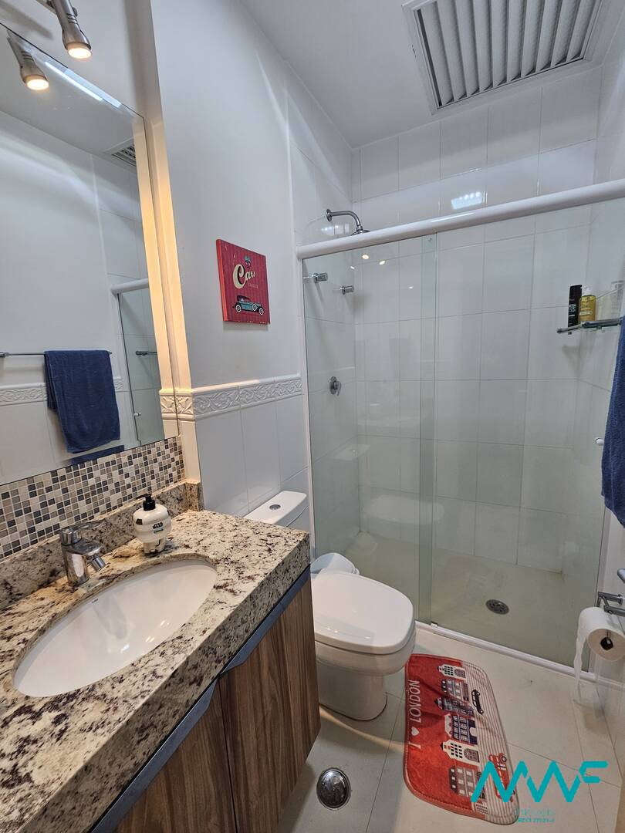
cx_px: 312
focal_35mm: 13
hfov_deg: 89.9
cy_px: 416
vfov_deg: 106.2
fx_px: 313
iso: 80
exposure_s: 1/77
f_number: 2.2
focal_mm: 2.2
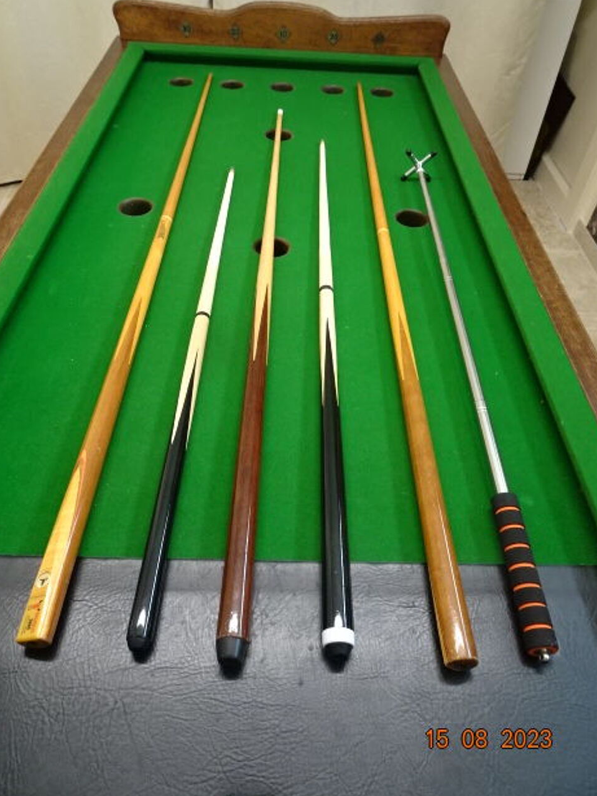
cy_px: 390
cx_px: 297
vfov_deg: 69.4
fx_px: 575
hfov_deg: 54.9
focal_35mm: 25
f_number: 3.5
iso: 250
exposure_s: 1/30
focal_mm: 4.1
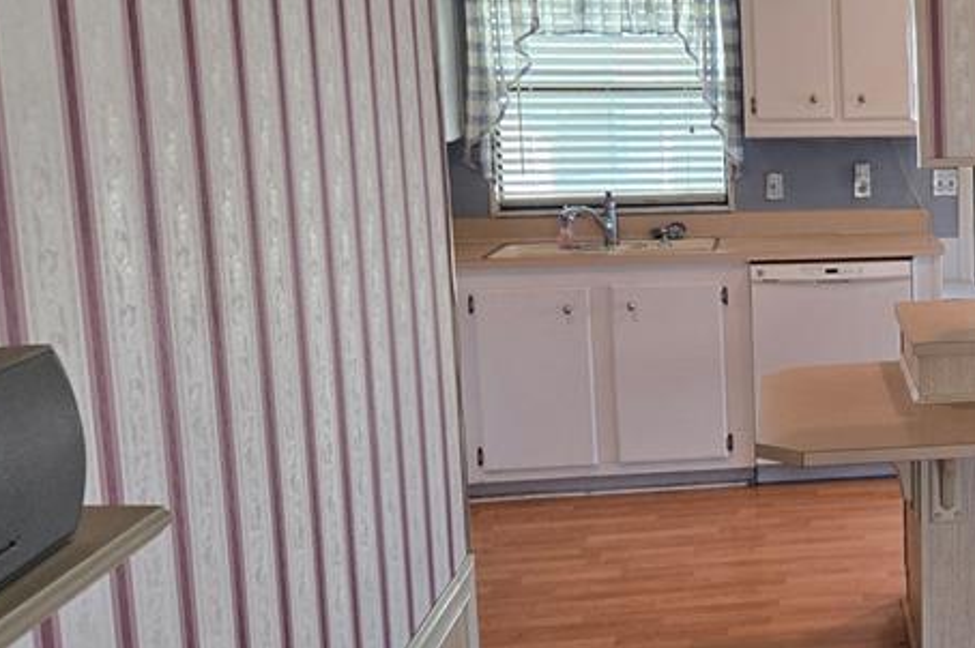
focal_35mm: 54
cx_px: 1037
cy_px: 273
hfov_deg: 32.9
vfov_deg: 25.0
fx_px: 1461
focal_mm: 5.4
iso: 160
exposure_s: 1/120
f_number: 1.8
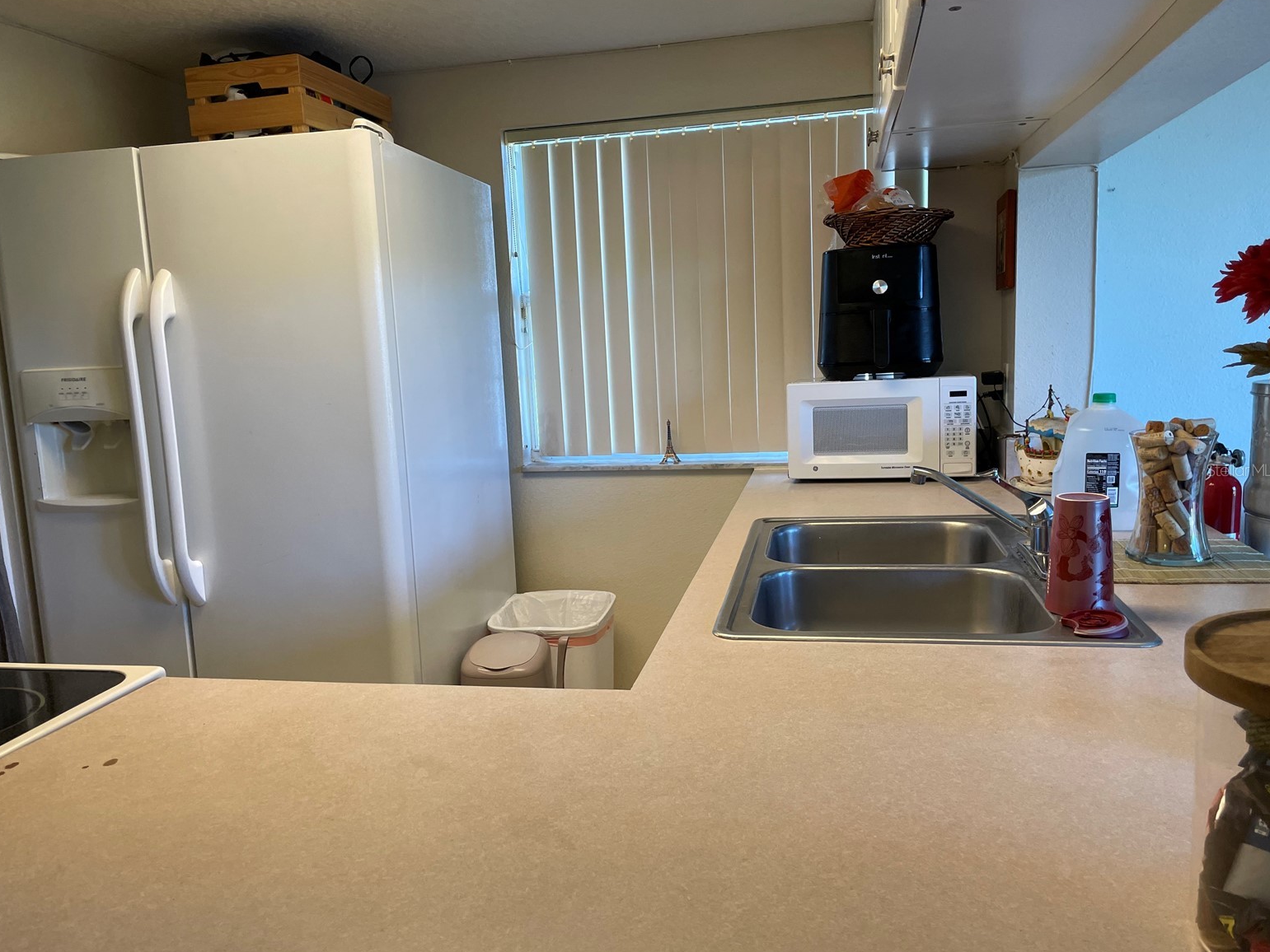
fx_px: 991
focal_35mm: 27
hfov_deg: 65.3
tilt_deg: -8.9
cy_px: 469
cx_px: 625
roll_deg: +3.1
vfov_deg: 51.4
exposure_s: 1/120
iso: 100
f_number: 1.6
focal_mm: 4.2
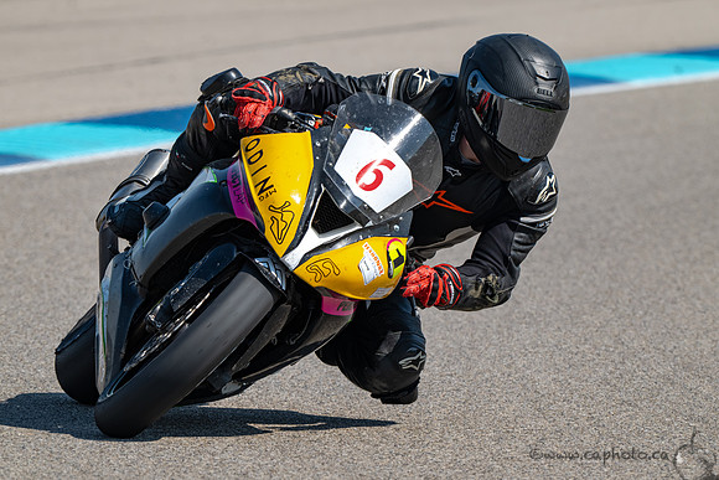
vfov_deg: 2.3
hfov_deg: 3.4
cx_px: 360
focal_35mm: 600
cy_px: 240
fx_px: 11986
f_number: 11
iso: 560
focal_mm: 600
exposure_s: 1/1250
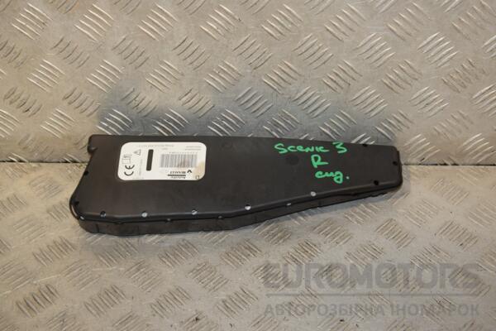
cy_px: 166
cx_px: 248
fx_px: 827
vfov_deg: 22.6
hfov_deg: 33.4
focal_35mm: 60
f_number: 7.1
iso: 800
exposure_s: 1/200
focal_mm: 40
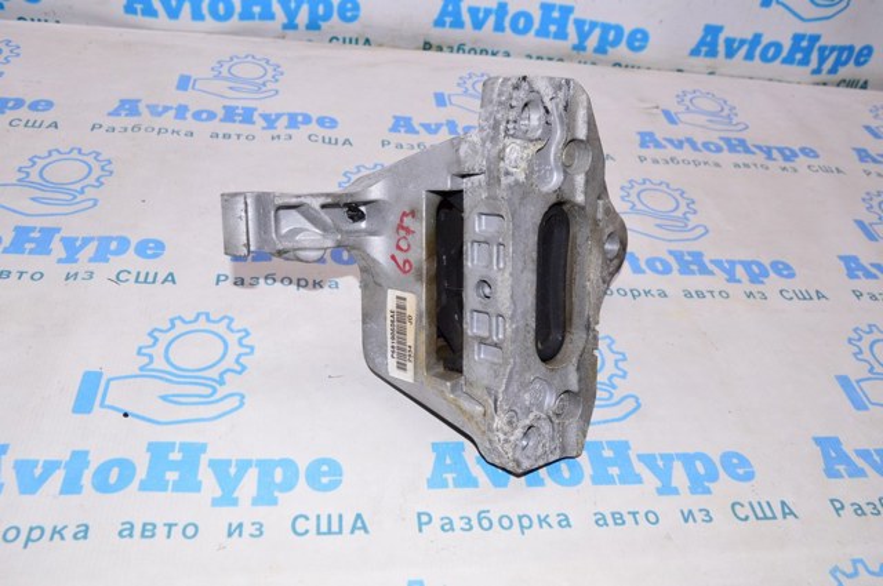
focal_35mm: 32
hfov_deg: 59.6
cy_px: 293
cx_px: 442
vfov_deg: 41.6
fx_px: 772
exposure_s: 1/200
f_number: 8
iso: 1600
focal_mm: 21
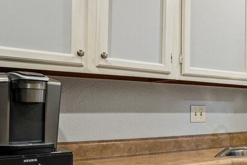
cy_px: 108
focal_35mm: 45
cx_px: 310
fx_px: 309
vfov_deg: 29.7
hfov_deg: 33.6
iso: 400
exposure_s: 1/8
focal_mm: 16
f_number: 8
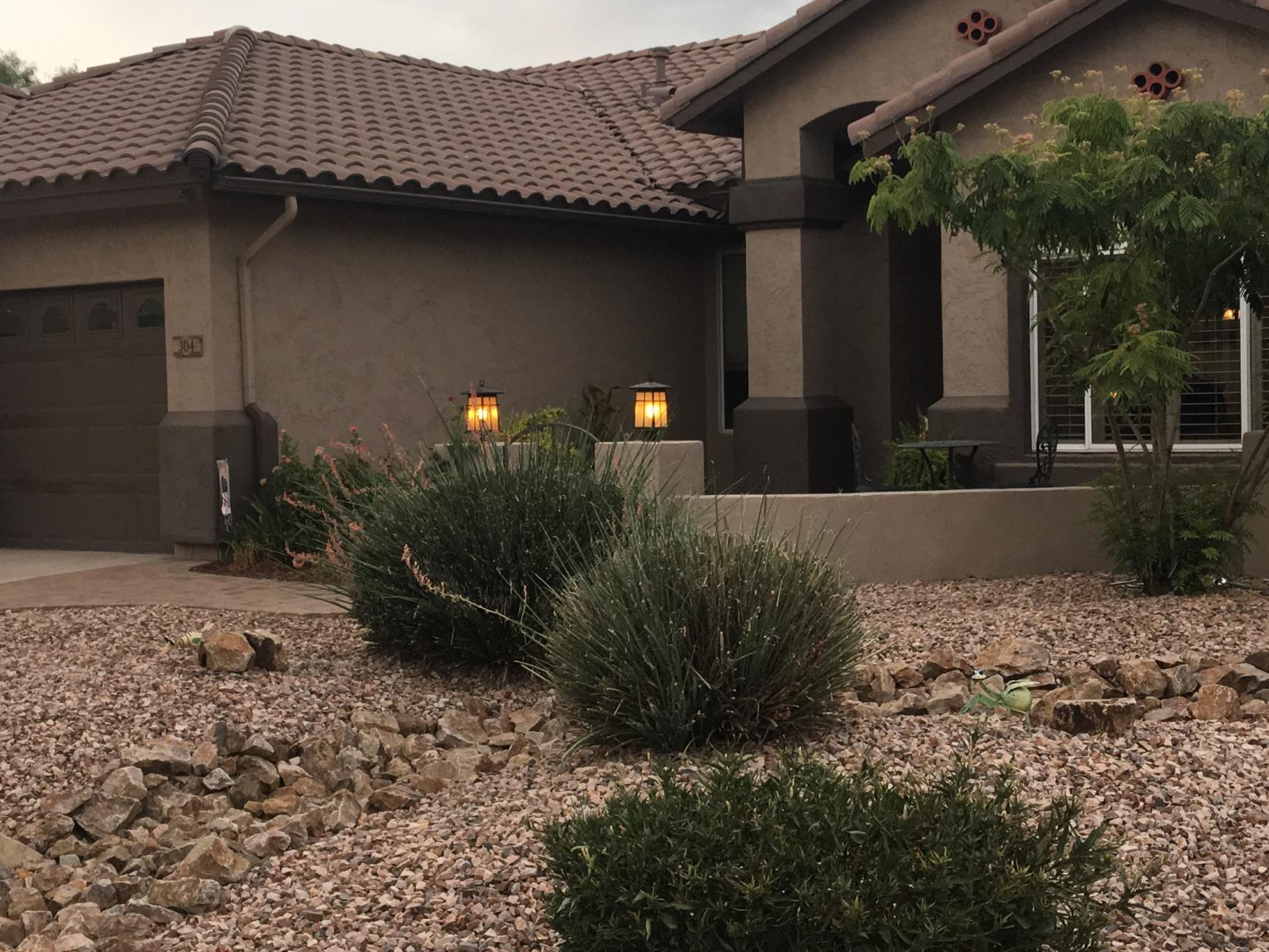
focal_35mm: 54
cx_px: 625
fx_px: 1979
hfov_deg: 35.5
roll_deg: +0.2
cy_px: 495
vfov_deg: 27.0
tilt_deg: -0.9
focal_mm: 4.15
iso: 50
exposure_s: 1/120
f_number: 2.2
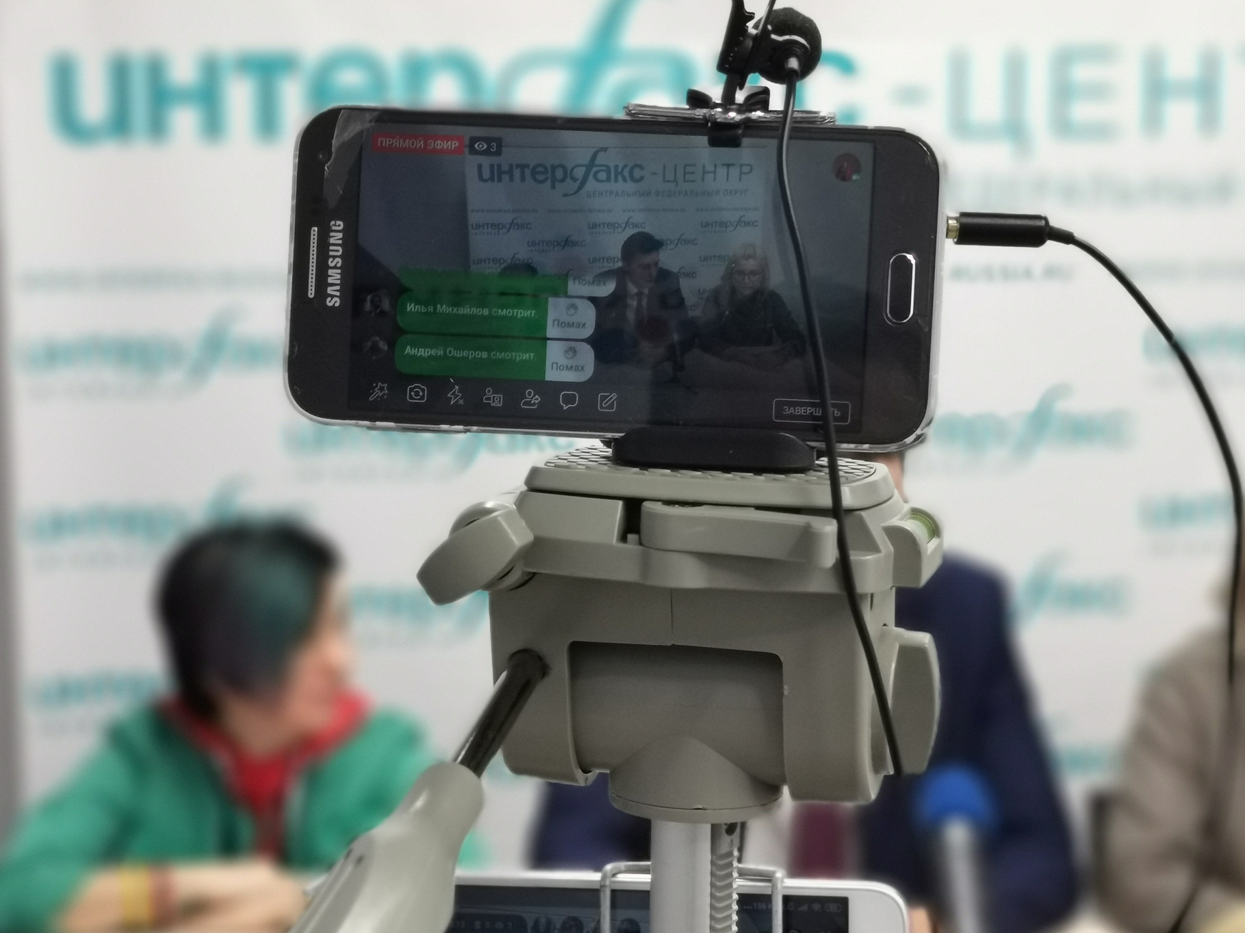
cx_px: 619
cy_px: 612
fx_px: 2733
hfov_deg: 25.7
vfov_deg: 19.3
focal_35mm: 76
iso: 160
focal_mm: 5.56
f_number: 4
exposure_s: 1/100
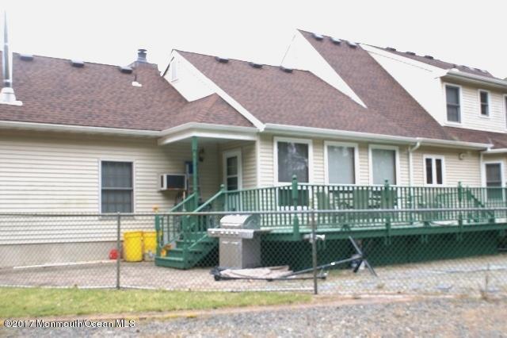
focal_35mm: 42
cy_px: 169
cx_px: 254
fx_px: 591
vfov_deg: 31.9
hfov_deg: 46.4
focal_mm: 28
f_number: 7.1
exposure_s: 1/60
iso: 100
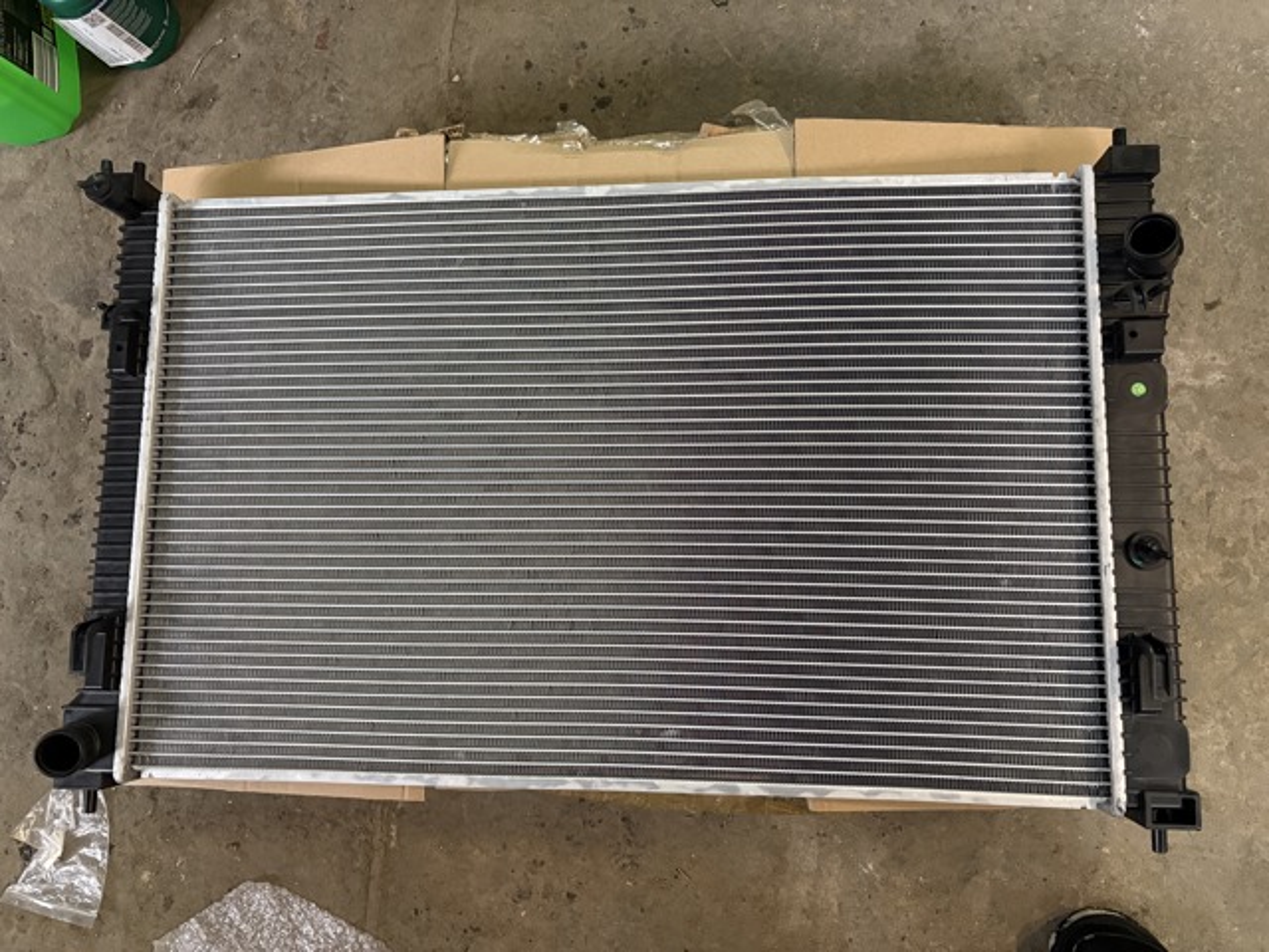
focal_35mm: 26
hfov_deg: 67.3
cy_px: 476
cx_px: 634
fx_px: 953
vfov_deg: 53.1
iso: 500
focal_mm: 5.96
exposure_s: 1/50
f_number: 1.6
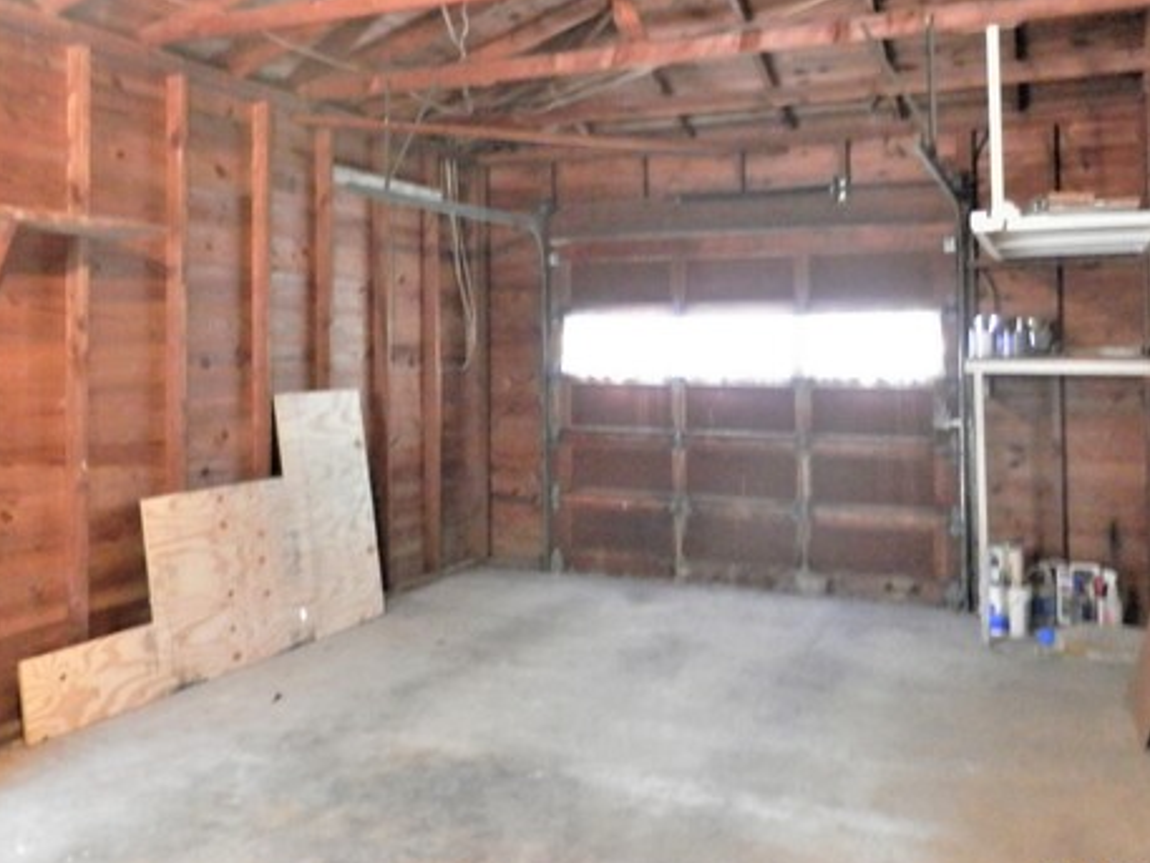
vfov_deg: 40.3
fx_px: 1163
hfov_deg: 52.1
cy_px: 294
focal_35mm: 35
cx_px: 430
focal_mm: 4.5
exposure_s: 1/4
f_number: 3
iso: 400
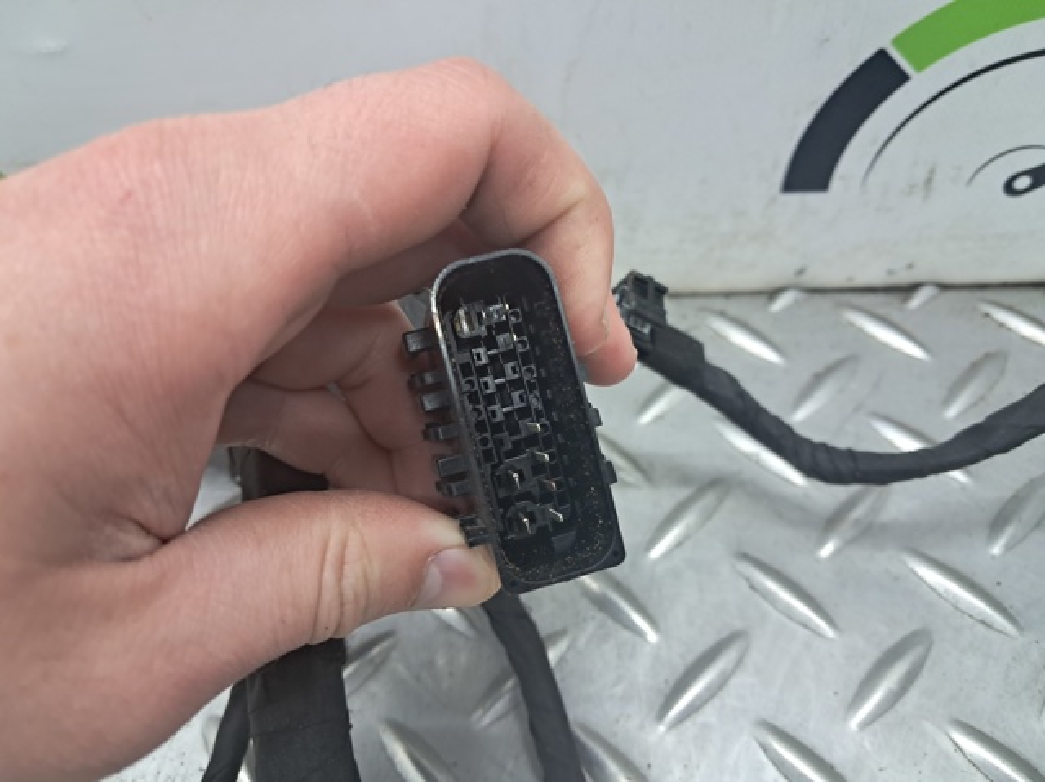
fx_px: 814
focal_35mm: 27
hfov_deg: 65.4
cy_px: 391
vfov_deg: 51.3
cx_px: 522
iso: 200
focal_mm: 4
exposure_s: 1/50
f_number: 1.8
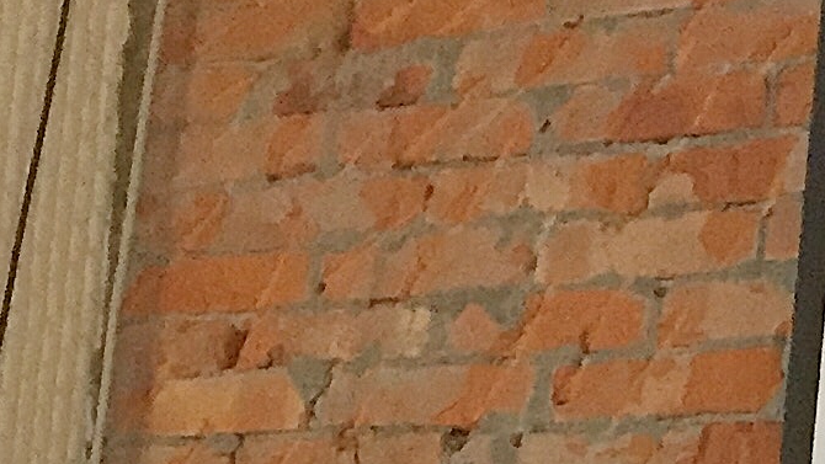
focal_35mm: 154
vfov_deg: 7.4
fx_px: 3369
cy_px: 1049
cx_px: 1101
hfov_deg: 13.4
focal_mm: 4.15
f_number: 2.2
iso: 250
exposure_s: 1/30
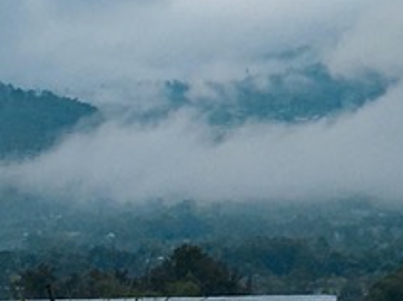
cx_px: 886
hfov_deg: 10.1
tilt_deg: +10.9
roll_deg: +1.2
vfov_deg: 8.3
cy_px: -59
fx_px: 2048
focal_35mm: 176
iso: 25
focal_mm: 4.15
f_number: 2.2
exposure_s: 1/386
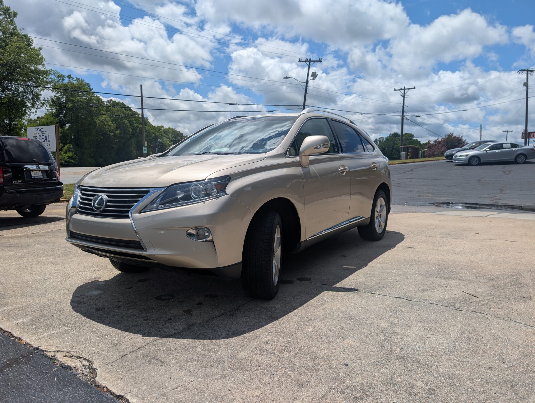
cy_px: 202
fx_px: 371
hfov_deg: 71.5
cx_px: 268
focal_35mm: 24
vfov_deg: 56.9
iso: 21
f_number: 1.68
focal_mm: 6.9
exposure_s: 1/3115
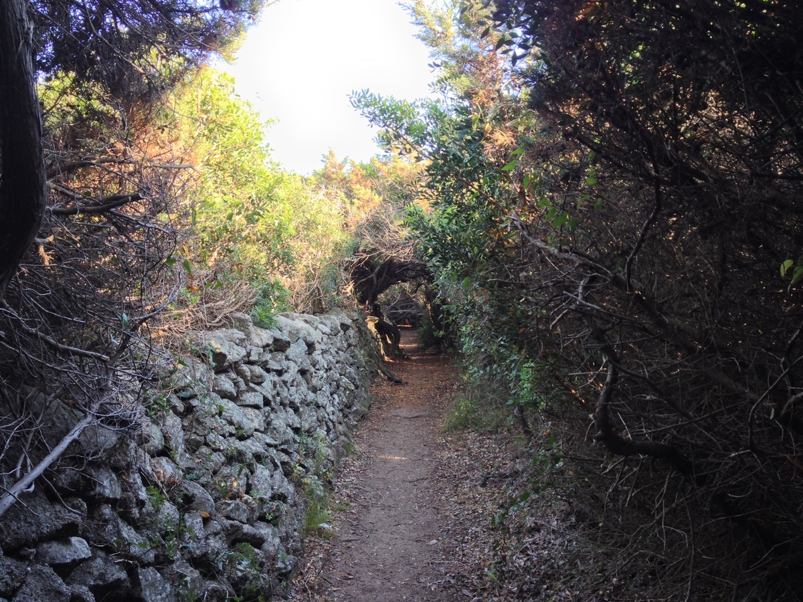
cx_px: 402
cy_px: 301
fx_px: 812
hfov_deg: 52.6
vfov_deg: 40.7
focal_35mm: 35
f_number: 2.4
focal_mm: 4.28
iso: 50
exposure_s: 1/60
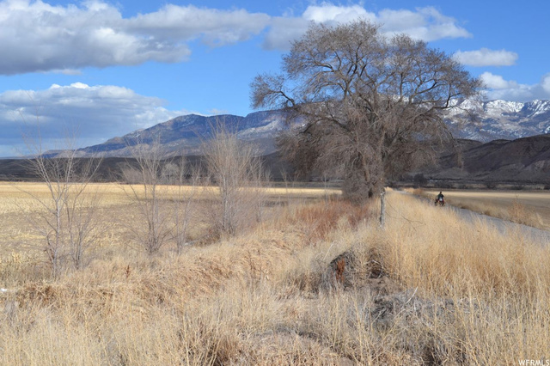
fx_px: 825
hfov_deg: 36.9
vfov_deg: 25.0
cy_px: 183
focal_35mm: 54
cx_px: 275
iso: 100
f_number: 8
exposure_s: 1/250
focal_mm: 36
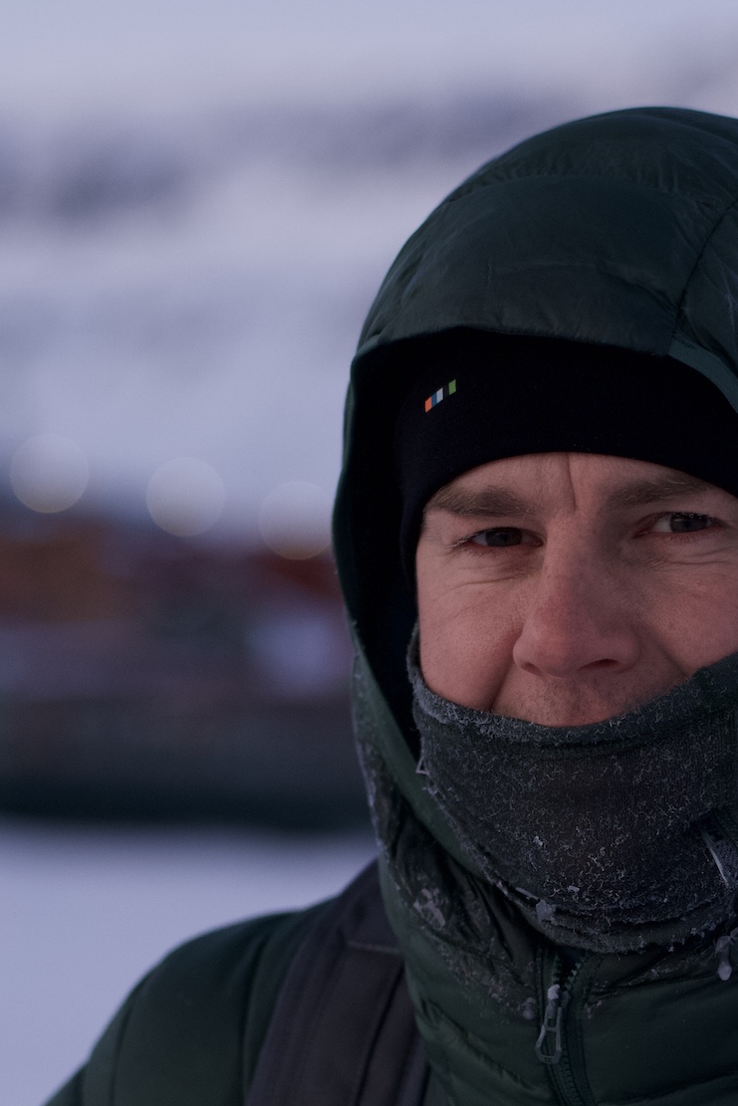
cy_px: 847
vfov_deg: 12.6
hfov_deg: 8.5
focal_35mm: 162
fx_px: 4980
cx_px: 608
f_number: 1.6
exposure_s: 1/640
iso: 500
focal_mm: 50
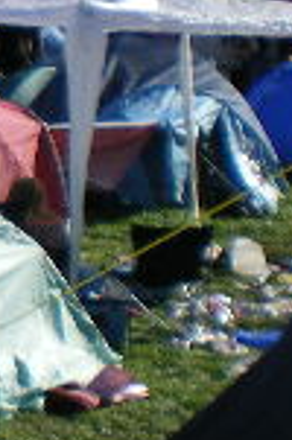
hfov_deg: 7.3
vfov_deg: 12.2
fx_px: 2053
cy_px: 271
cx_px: -552
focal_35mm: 168
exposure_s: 1/400
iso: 64
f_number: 4.6
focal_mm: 6.3
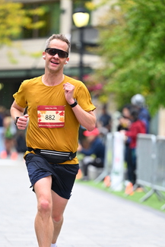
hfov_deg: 5.4
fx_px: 1744
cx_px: 67
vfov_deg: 8.1
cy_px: 160
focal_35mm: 254
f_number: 2.8
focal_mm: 150
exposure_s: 1/1600
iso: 1250
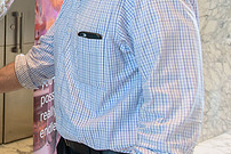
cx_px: -55
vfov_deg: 19.4
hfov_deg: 25.8
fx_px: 443
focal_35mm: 69
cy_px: 18
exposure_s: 1/125
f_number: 3.2
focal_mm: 24
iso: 1250
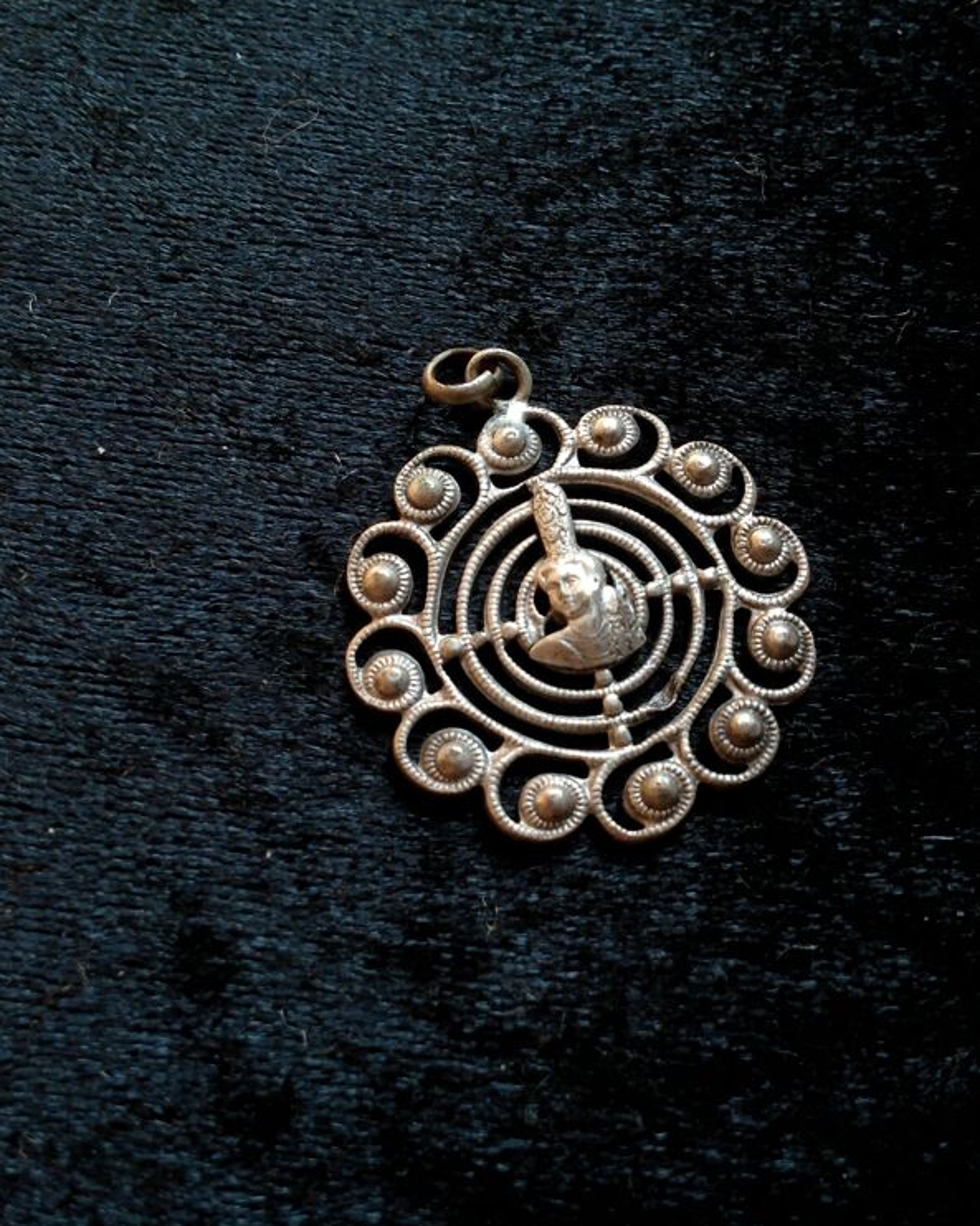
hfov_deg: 32.7
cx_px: 560
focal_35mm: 46
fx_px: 1669
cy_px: 612
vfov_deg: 40.3
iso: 64
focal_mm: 4.28
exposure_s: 1/40
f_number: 2.4
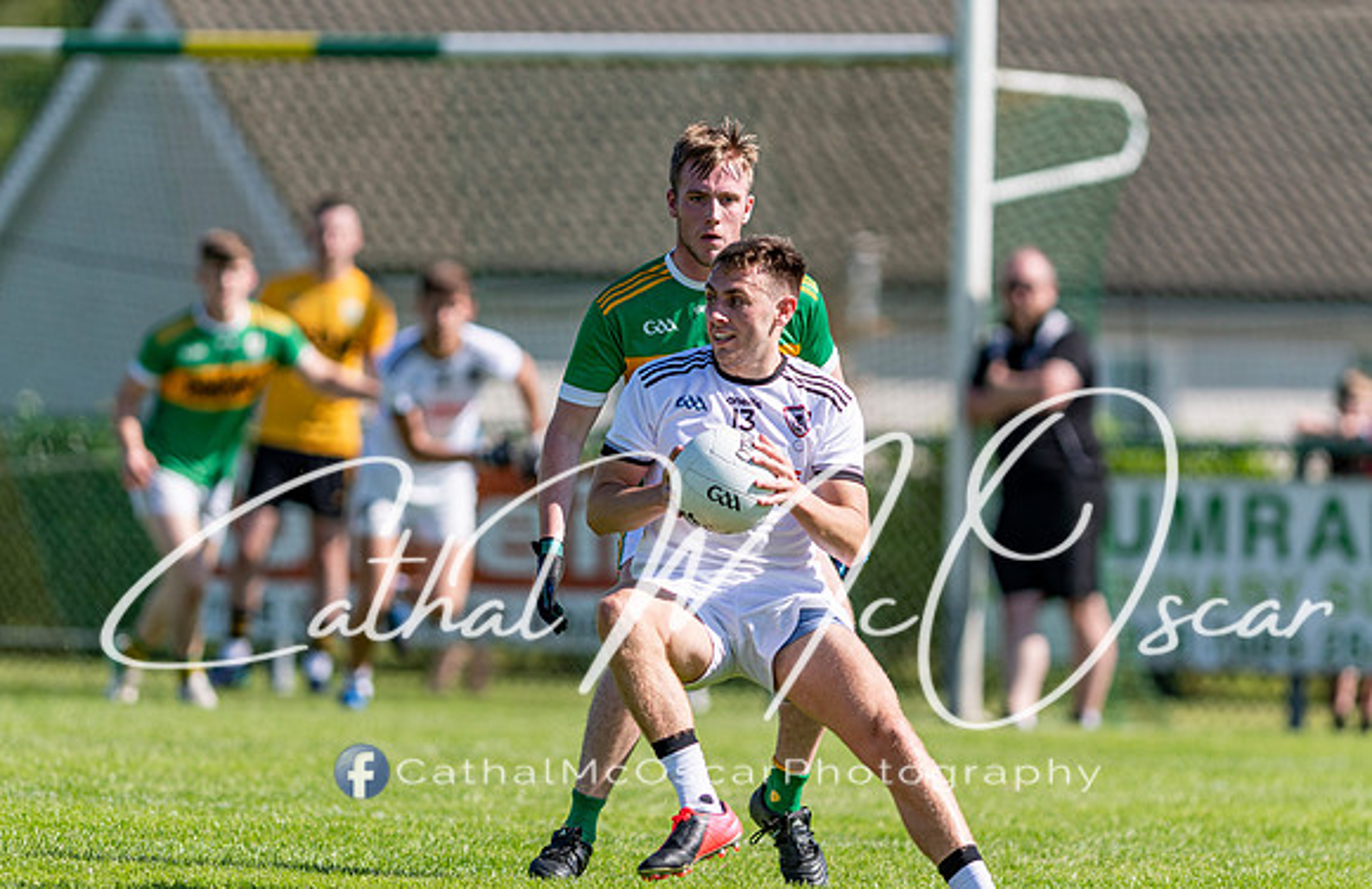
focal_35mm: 477
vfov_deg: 2.8
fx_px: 18010
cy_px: 423
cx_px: 701
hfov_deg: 4.4
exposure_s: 1/2000
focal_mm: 300
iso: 100
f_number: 2.8
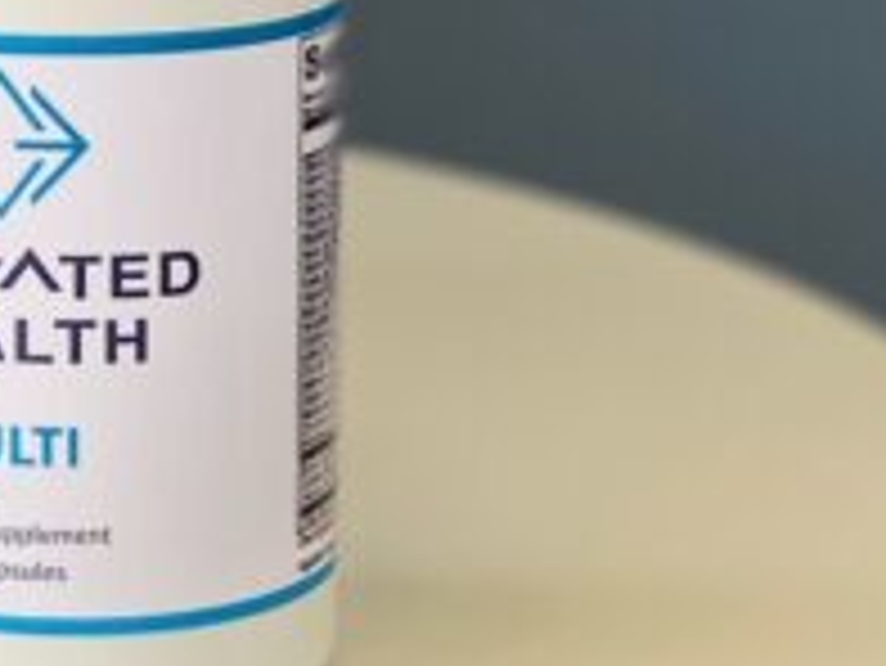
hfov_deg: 13.5
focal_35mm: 135
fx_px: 3457
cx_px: -571
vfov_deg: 10.7
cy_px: -225
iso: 32
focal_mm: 4.25
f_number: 1.8
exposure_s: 1/232
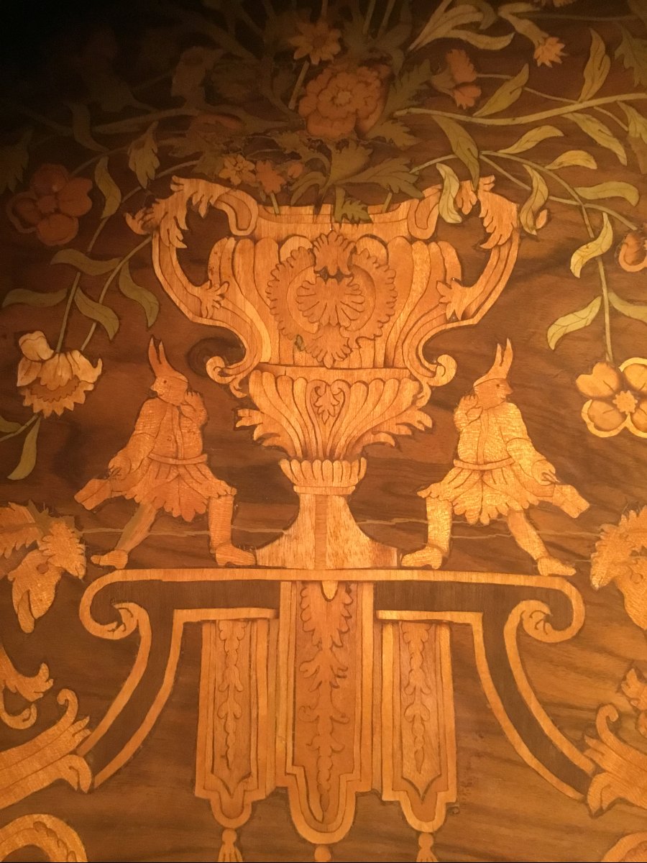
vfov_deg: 58.4
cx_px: 324
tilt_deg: -82.8
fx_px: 773
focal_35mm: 31
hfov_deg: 45.4
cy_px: 432
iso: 250
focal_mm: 3.3
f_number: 2.4
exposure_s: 1/17
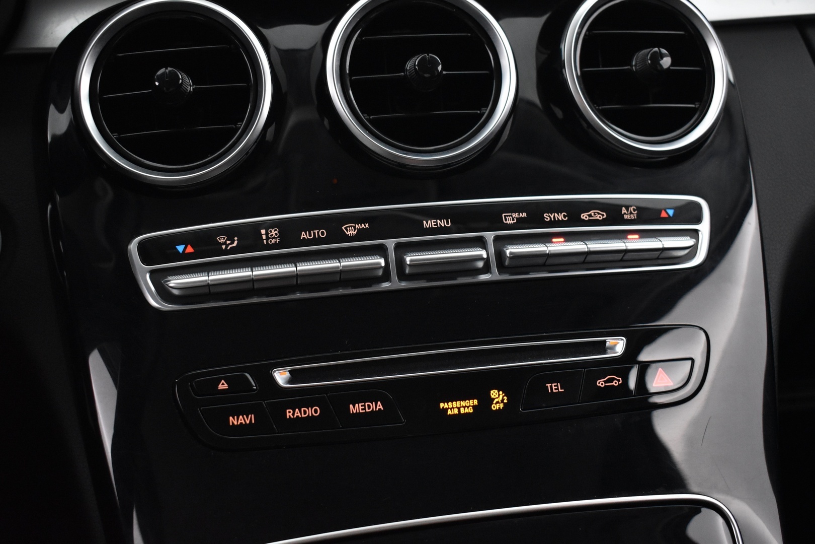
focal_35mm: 45
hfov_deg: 43.6
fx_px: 1019
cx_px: 408
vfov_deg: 29.9
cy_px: 272
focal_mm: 30
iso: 3200
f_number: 4.2
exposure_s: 1/25
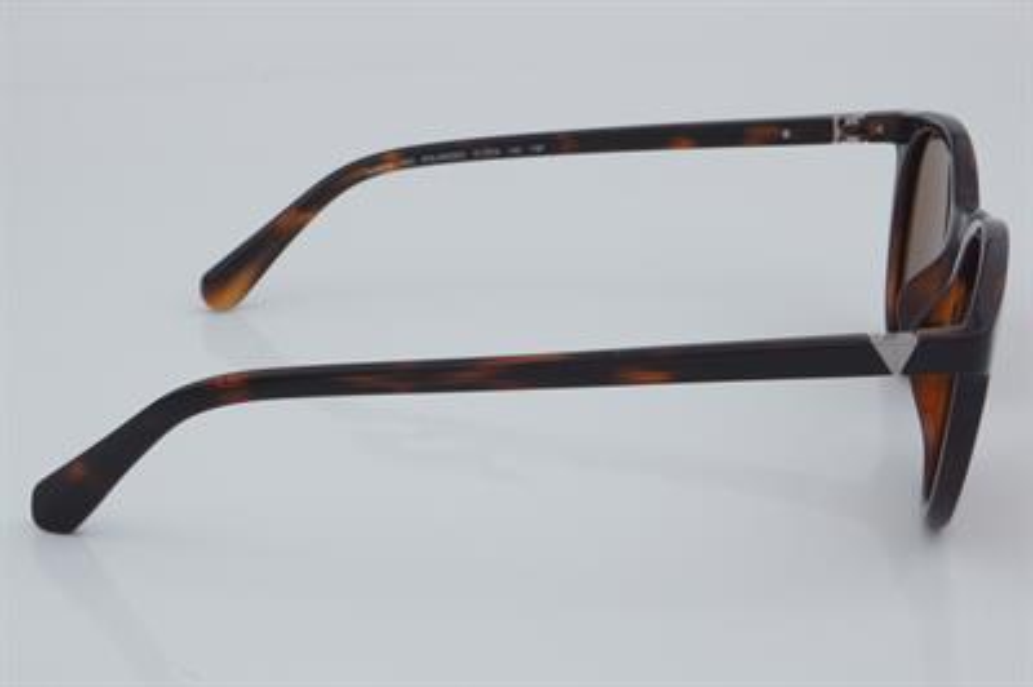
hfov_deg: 27.0
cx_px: 516
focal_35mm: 75
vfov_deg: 18.2
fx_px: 2150
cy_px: 344
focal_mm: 50
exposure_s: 1/4
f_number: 32
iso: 100
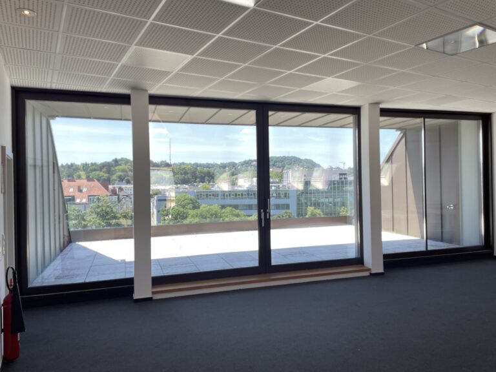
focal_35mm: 26
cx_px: 248
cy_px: 186
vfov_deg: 53.1
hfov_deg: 67.3
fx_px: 373
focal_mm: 4.2
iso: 40
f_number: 1.6
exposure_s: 1/121
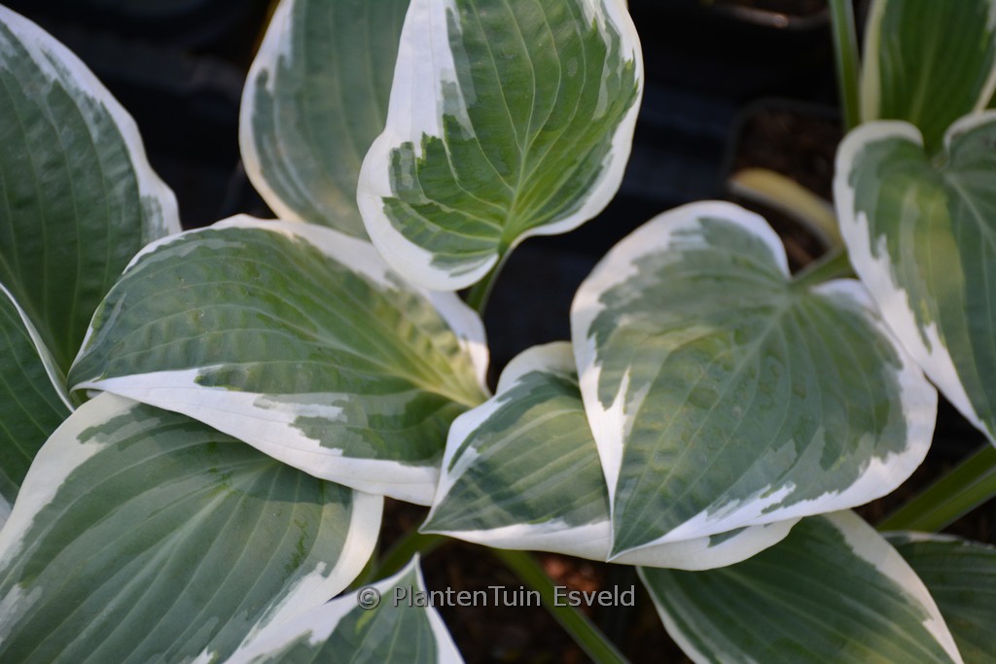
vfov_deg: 15.2
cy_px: 332
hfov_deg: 22.6
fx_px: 2490
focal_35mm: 90
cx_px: 498
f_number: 5
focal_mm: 60
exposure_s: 1/250
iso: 400
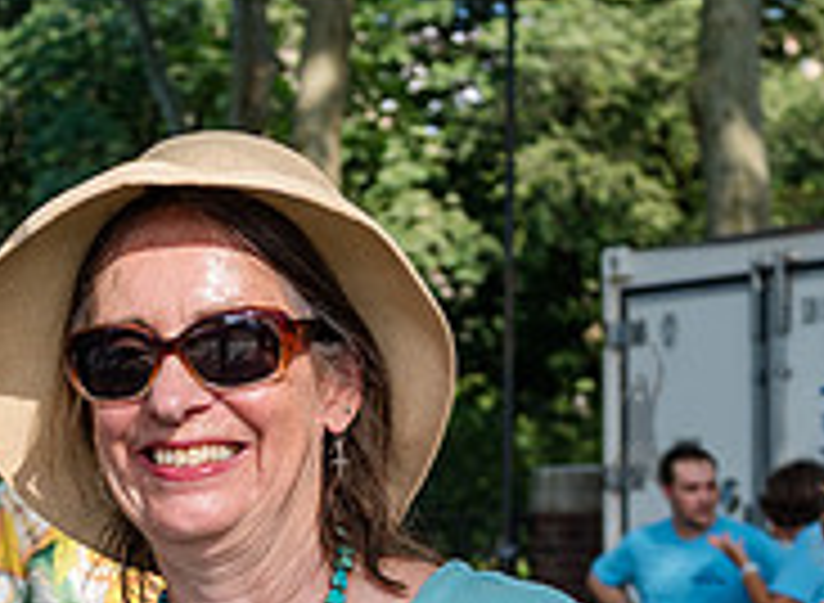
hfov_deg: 14.1
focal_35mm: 140
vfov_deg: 10.3
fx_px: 3304
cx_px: 145
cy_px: 716
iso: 160
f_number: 4
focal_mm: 38
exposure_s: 1/400
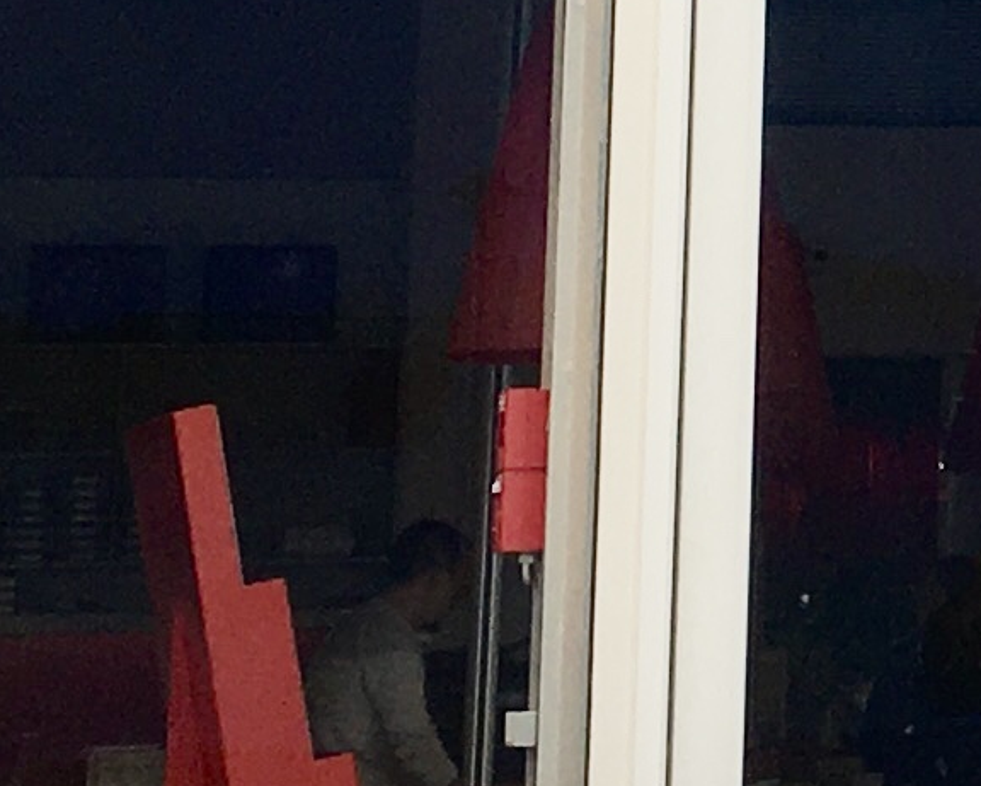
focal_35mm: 198
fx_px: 5750
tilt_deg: +15.1
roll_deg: +0.1
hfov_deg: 9.2
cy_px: -692
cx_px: 1933
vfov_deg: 7.5
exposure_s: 1/578
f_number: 2.2
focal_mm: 4.15
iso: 25
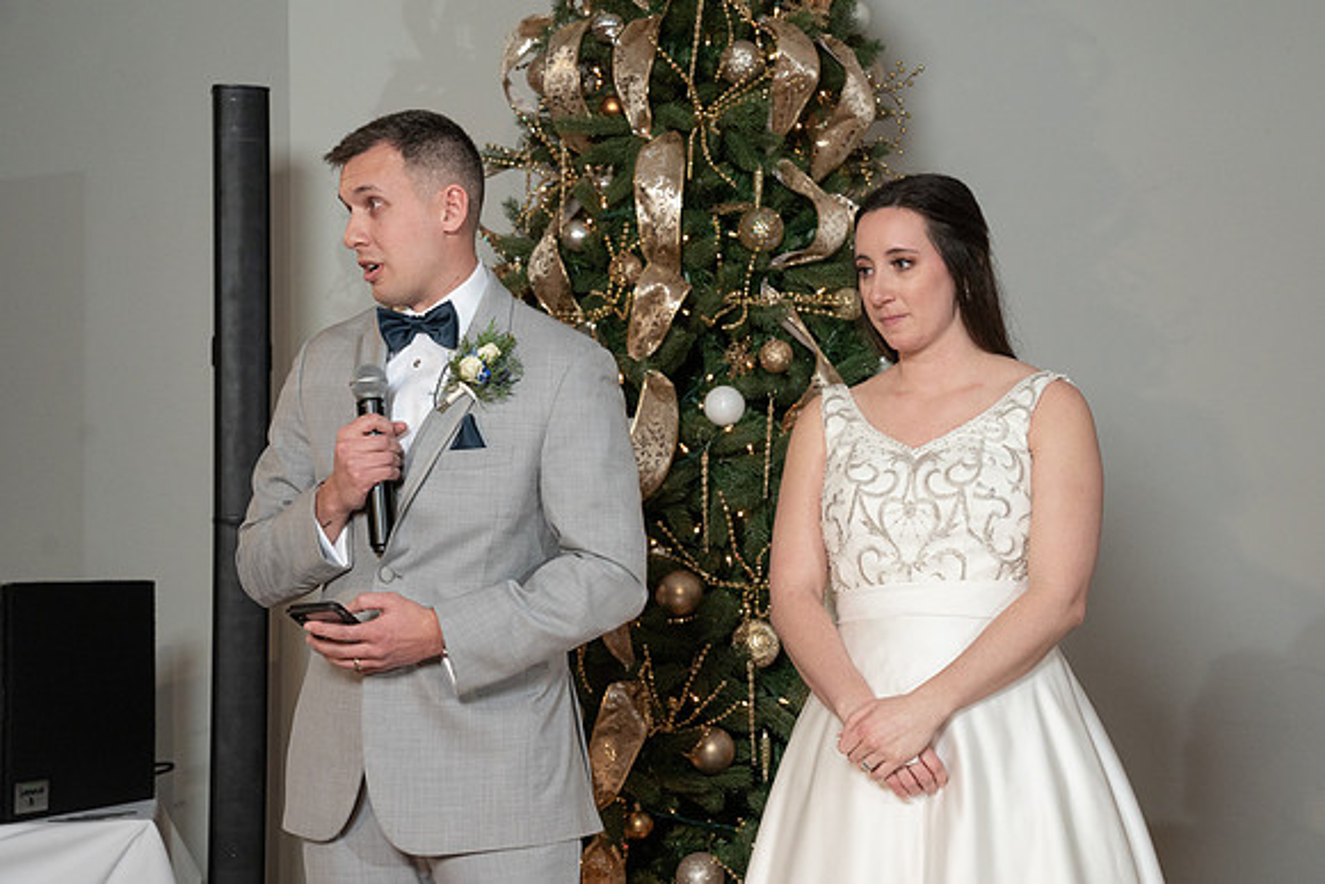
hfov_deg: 26.6
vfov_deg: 17.9
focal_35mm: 76
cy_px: 468
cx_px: 702
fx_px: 2807
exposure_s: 1/200
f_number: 5.6
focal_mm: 70
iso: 2000
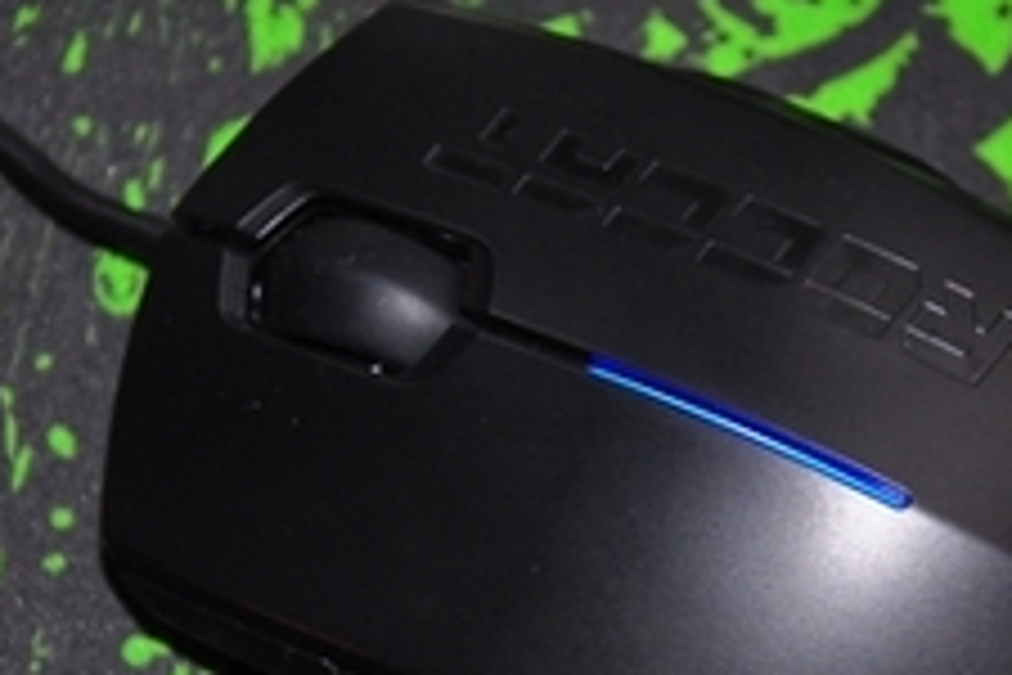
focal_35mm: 240
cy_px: 457
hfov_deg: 8.6
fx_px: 6746
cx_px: 693
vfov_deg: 5.7
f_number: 5.3
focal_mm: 80
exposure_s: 1/60
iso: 1600
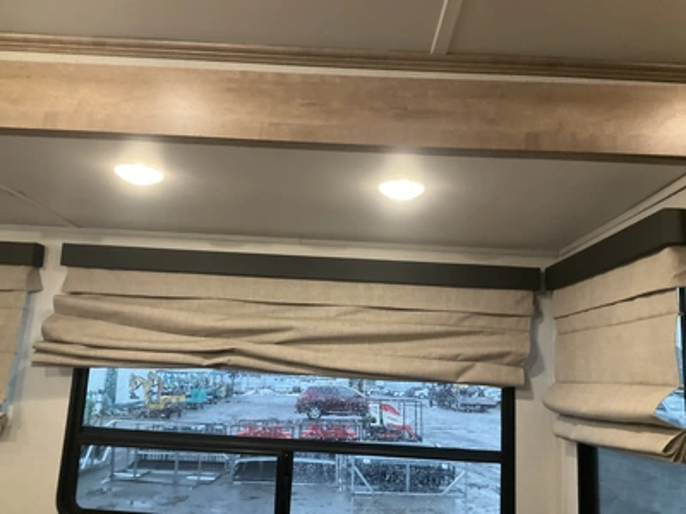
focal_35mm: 29
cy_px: 257
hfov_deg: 61.7
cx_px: 343
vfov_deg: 48.2
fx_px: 575
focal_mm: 3
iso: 320
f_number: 1.8
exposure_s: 1/35
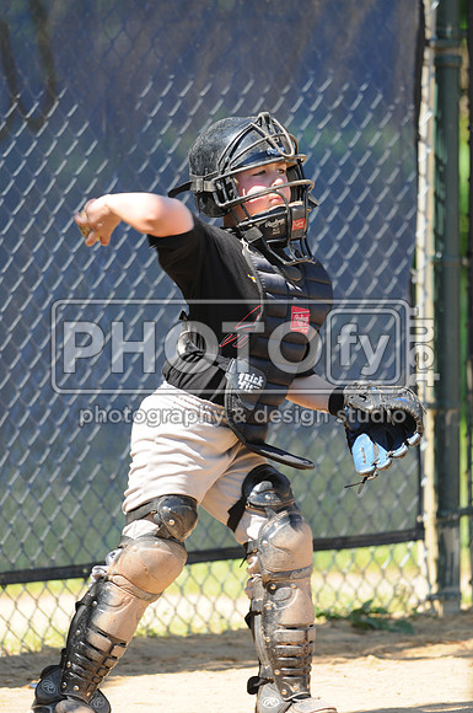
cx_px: 236
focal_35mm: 450
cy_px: 356
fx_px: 8895
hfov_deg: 3.0
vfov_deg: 4.6
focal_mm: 300
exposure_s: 1/500
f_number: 4
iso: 200
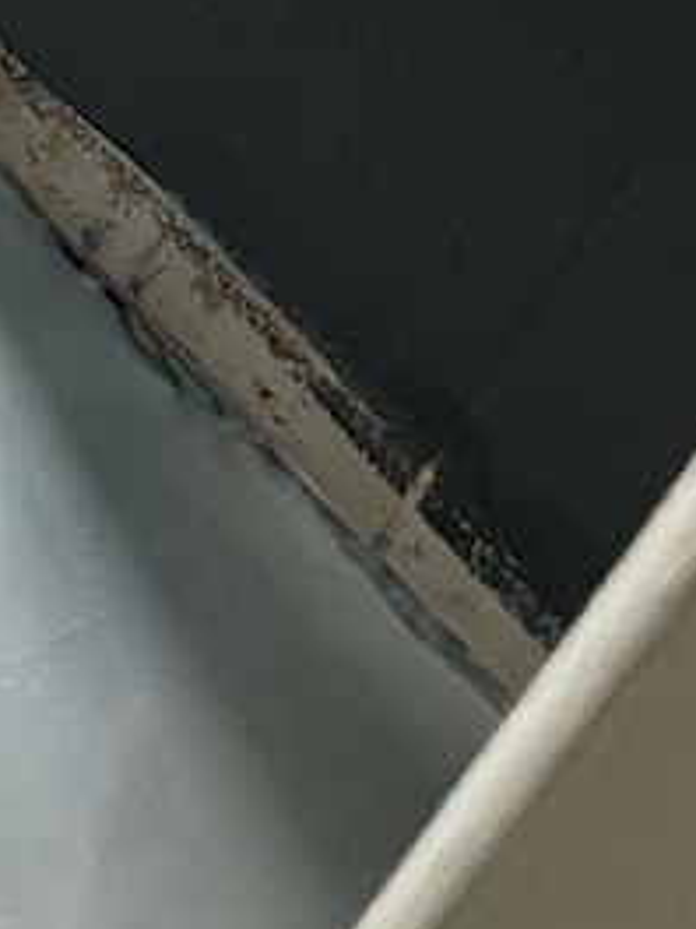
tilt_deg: -45.1
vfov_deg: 8.5
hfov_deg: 6.8
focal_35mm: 202
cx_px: -1188
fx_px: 5415
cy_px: -1668
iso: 80
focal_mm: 4.2
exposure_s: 1/121
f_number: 1.6
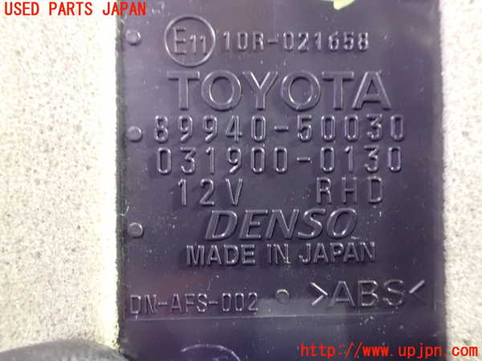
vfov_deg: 44.2
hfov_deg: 56.8
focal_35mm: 32
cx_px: 241
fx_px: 446
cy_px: 180
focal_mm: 5.79
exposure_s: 1/15
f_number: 2.4
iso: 1600
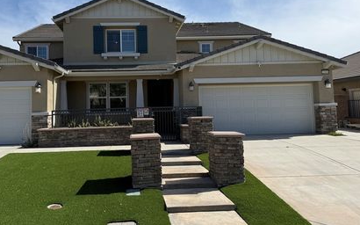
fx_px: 304
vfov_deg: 40.2
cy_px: 82
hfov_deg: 60.8
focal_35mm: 31
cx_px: 148
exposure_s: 1/6173
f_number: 1.78
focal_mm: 6.76
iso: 80
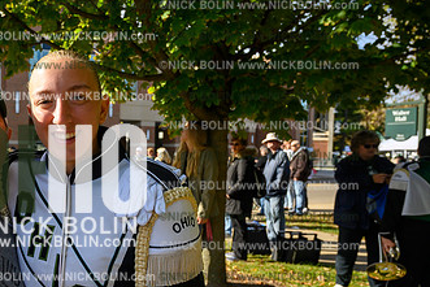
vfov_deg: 31.7
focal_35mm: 42
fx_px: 502
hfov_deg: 43.0
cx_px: 55
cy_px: 186
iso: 200
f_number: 5
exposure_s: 1/1000
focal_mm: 24
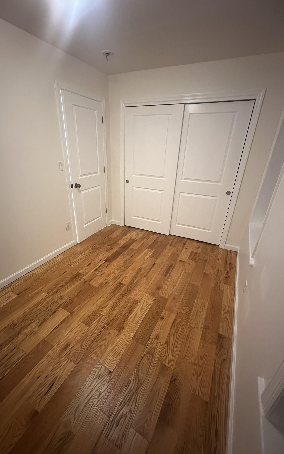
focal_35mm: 15
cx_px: 135
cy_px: 227
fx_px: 186
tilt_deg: -23.3
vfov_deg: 101.5
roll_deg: -2.0
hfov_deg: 74.8
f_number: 2.2
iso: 500
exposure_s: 1/60
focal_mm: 2.22
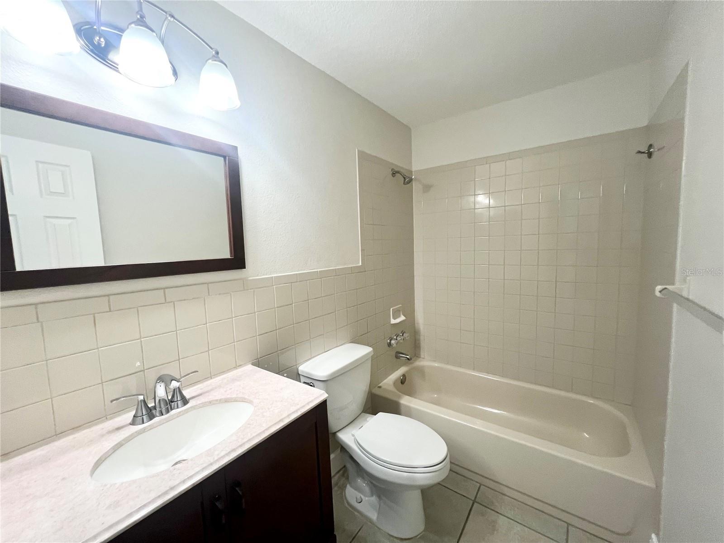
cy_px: 272
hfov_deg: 106.2
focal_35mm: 13
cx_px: 362
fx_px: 272
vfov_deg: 89.9
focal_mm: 1.57
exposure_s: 1/60
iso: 250
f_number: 1.8
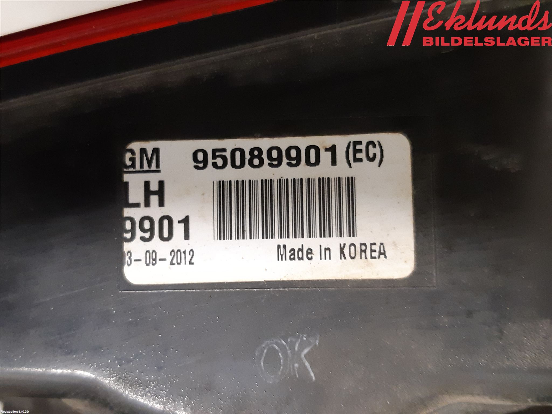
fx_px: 415
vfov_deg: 53.1
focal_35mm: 26
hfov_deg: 67.3
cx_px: 276
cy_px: 207
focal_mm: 3.93
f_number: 1.7
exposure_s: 1/50
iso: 320
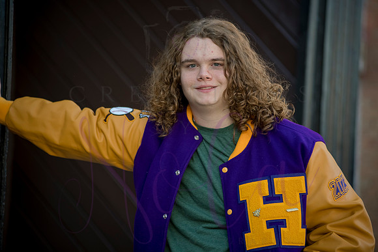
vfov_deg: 9.5
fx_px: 1523
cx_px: 189
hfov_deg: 14.2
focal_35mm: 145
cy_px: 126
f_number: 3.5
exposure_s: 1/320
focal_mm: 145
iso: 640
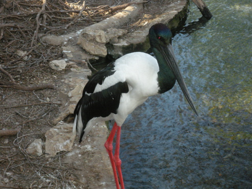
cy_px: 94
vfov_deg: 14.8
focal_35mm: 100
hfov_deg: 19.6
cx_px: 126
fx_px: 728
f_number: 5
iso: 325
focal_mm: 17.4
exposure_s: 1/133
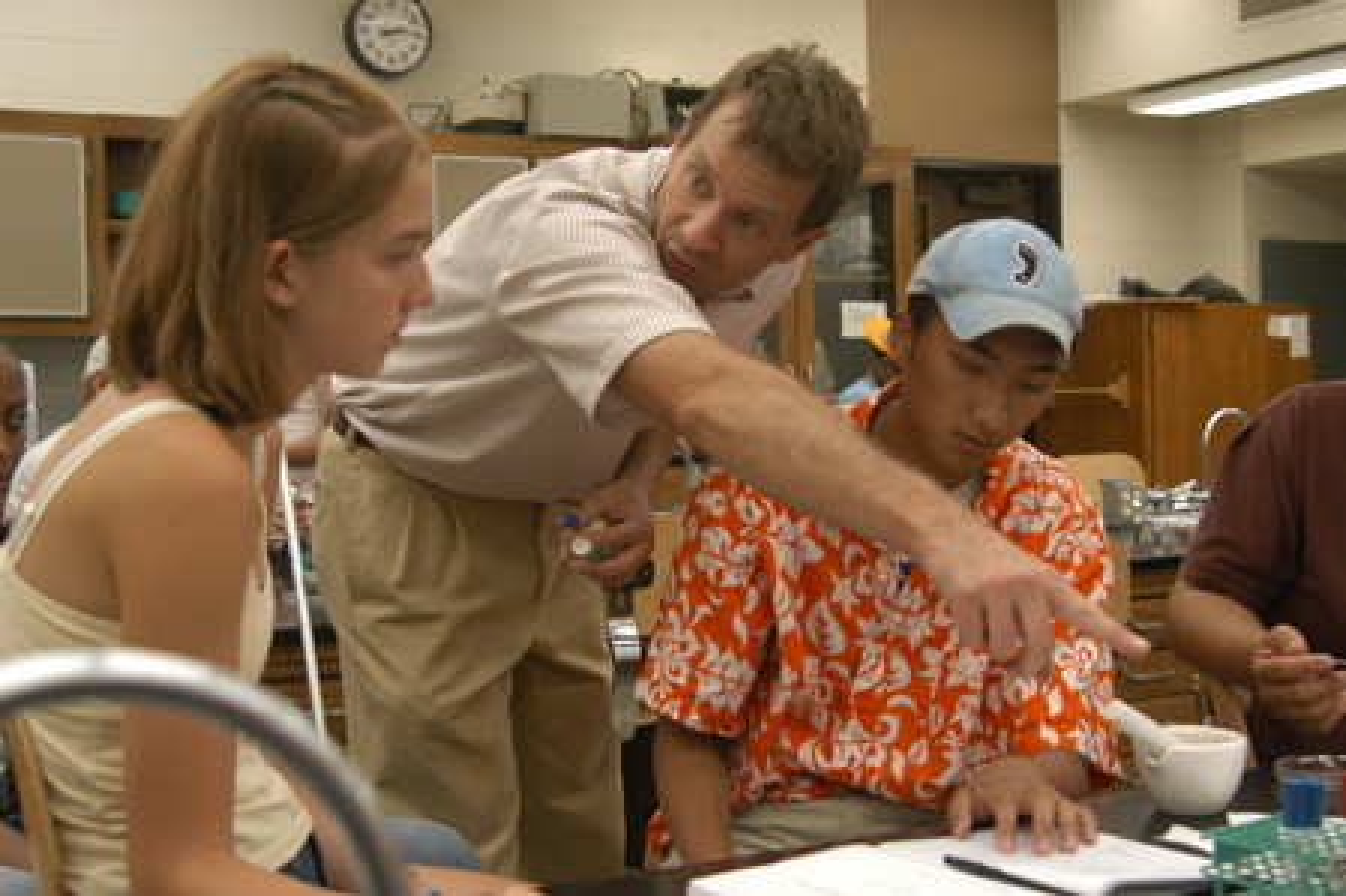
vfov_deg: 28.9
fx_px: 1738
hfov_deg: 42.3
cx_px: 673
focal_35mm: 46
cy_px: 448
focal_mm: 31
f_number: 3.5
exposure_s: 1/45
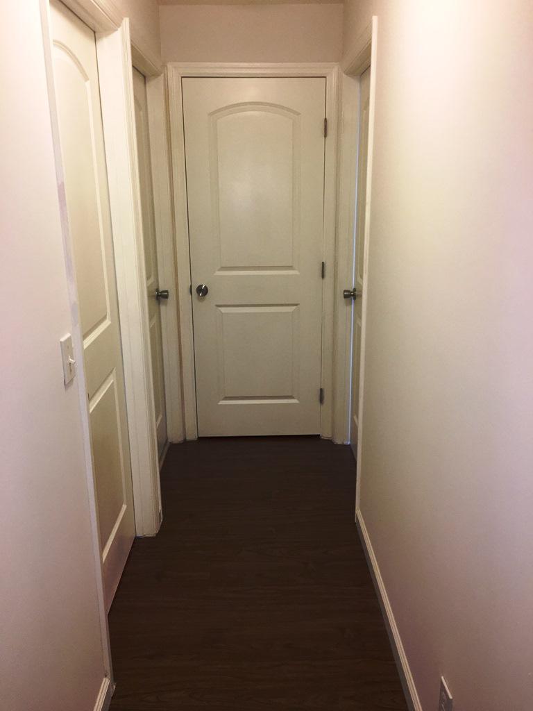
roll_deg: +0.2
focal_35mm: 29
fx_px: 595
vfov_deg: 61.7
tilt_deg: -15.2
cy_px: 356
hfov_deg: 48.2
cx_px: 266
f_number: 2.2
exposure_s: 1/30
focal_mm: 4.15
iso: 64
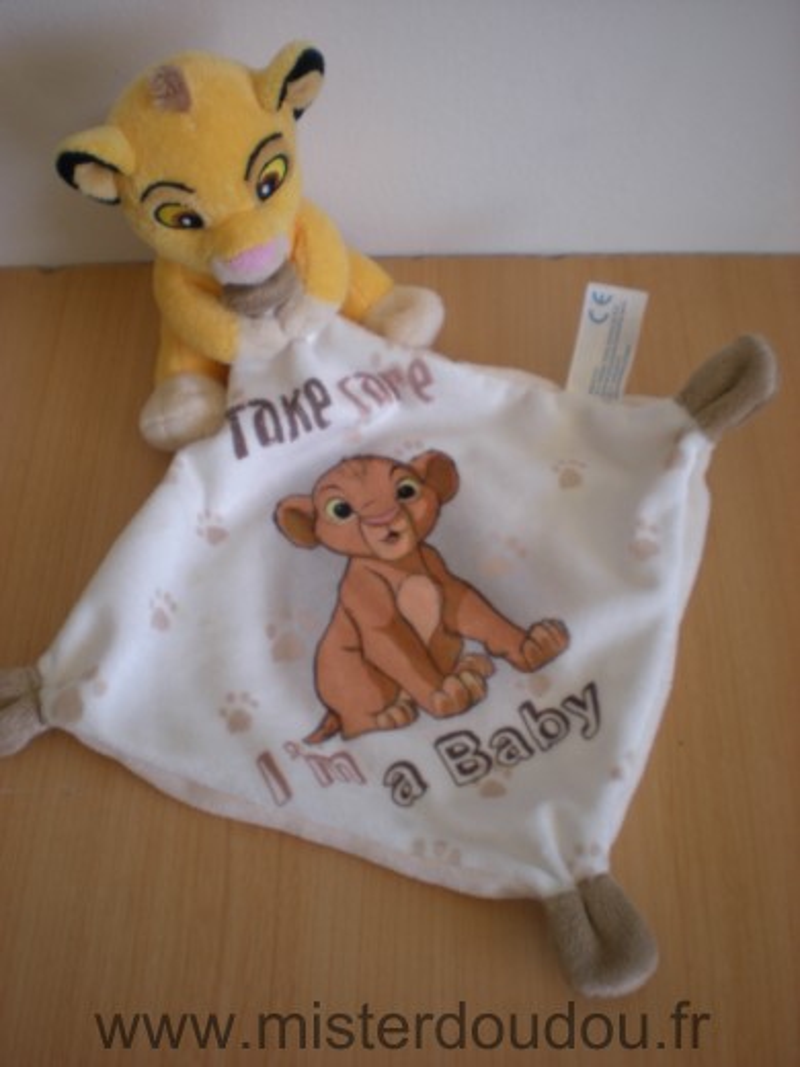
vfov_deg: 49.0
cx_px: 400
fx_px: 1171
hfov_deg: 37.7
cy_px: 534
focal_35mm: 38
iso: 71
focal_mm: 6.3
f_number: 3.1
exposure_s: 1/56.7
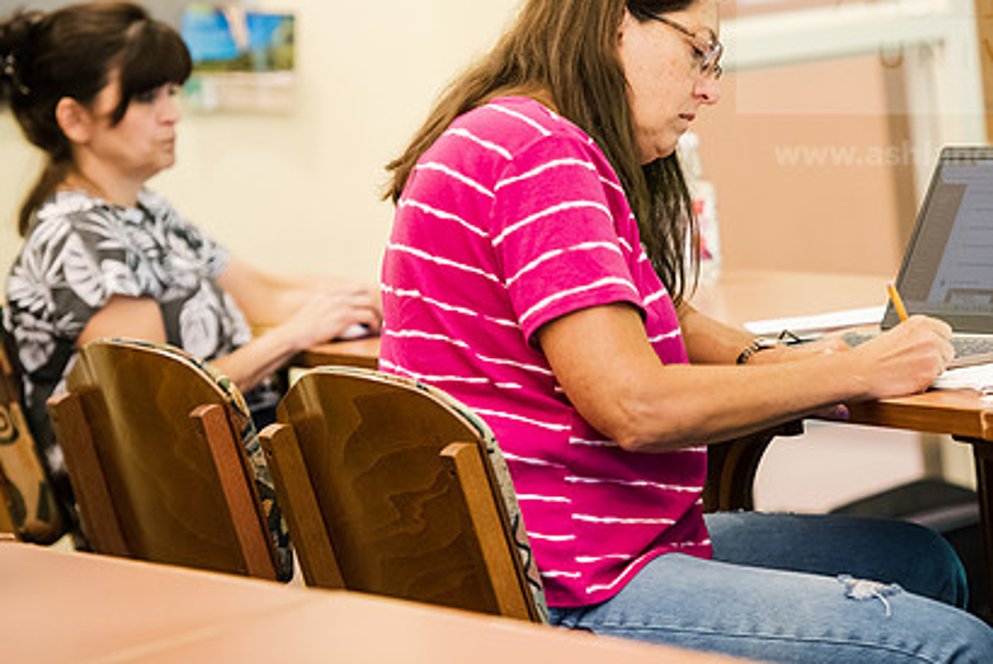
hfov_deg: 9.7
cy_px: 205
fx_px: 5852
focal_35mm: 212
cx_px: 664
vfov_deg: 6.5
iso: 2500
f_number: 2.8
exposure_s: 1/200
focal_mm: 150
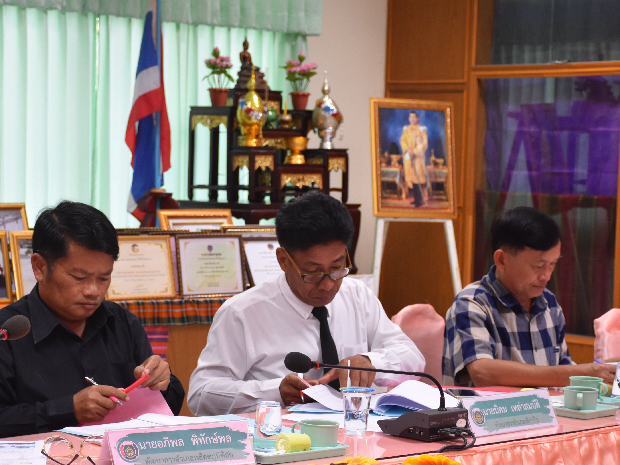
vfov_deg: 15.3
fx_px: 1732
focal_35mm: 97
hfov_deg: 20.3
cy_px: 306
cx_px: 290
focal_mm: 45
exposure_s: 1/60
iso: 800
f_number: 4.5
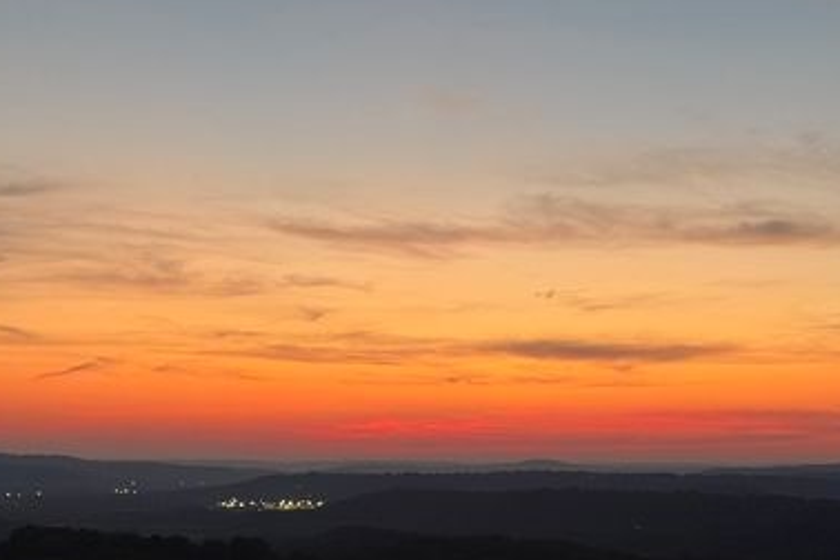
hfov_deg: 30.5
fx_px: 1540
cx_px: 458
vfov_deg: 20.5
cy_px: 394
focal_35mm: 66
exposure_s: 1/60
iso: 250
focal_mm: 6.76
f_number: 1.78
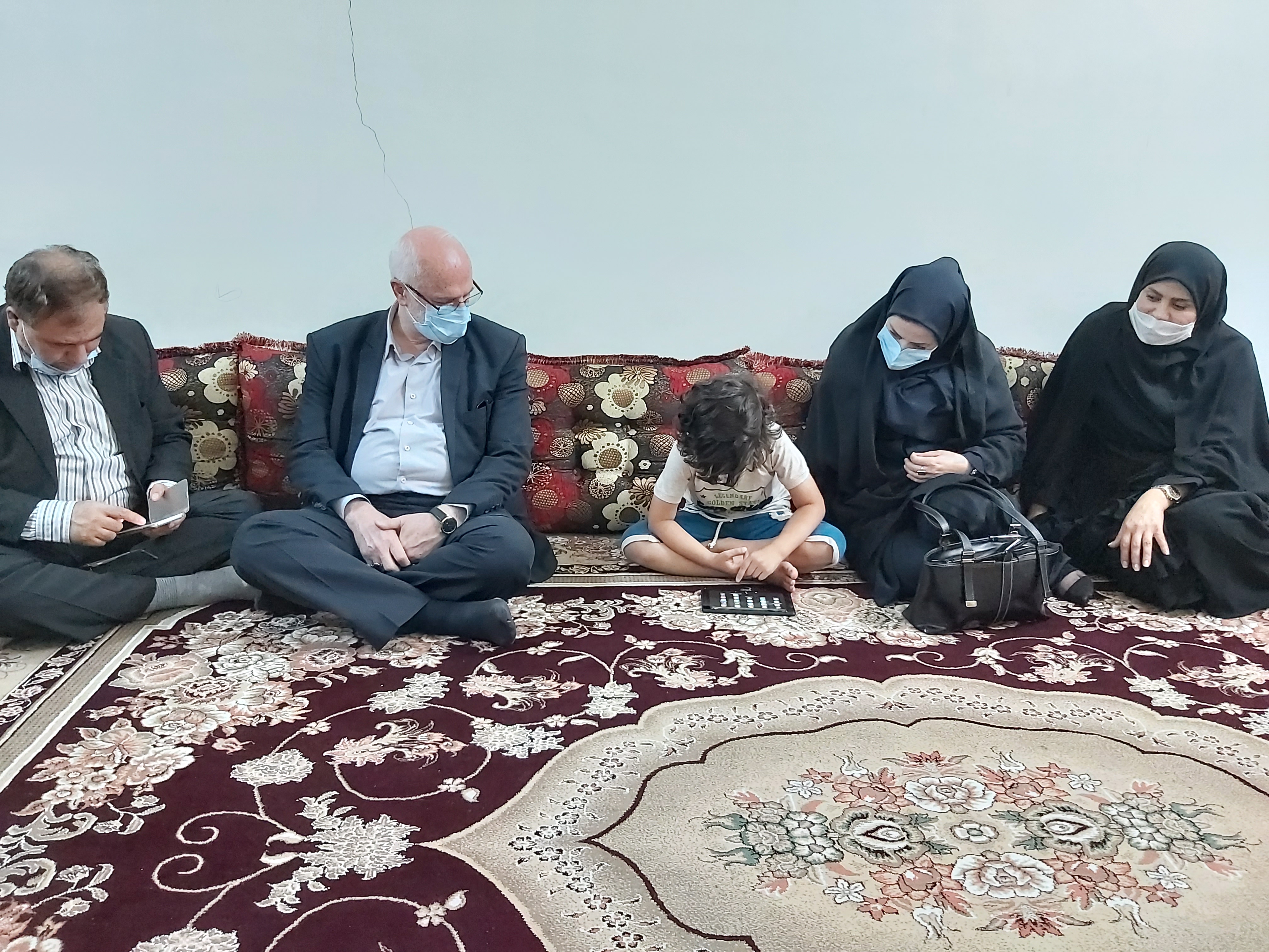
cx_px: 634
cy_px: 476
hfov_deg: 67.3
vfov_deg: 53.1
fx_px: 953
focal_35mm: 26
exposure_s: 1/25
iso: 800
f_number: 1.7
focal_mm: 3.92
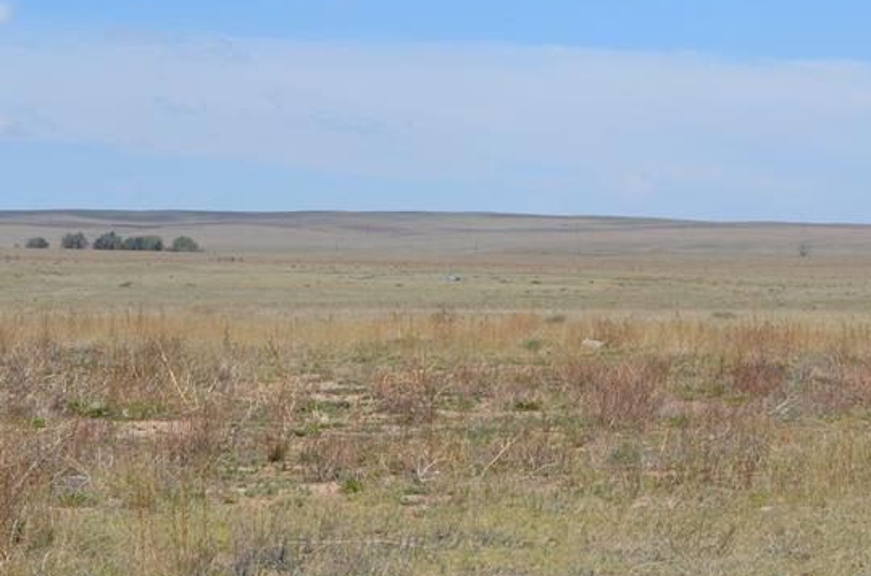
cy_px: 138
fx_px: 2606
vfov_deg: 12.6
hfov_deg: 18.6
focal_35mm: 108
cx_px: 799
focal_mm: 38
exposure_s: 1/320
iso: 100
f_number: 9
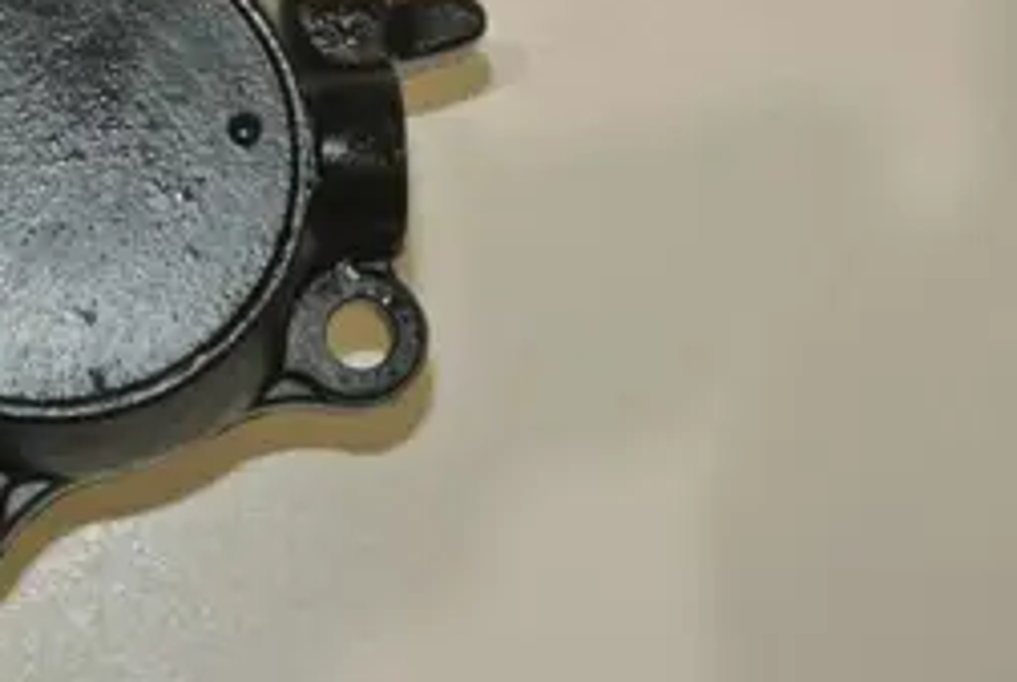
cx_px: 8
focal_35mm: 94
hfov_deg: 20.9
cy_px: 198
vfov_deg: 14.6
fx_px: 2660
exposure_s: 1/60
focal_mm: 16.3
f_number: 4.2
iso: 200
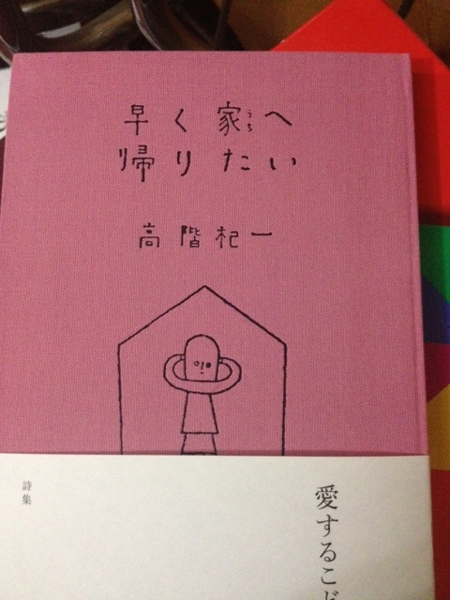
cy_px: 300
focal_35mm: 35
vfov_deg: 52.6
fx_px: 607
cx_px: 225
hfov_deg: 40.7
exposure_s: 1/15
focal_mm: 4.28
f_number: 2.4
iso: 500
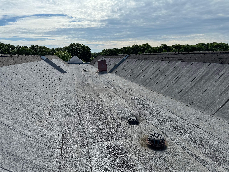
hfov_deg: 71.6
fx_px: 159
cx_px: 114
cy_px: 86
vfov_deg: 56.8
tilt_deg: -12.3
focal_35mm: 24
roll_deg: +0.5
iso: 80
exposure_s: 1/7092
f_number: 1.78
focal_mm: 6.76
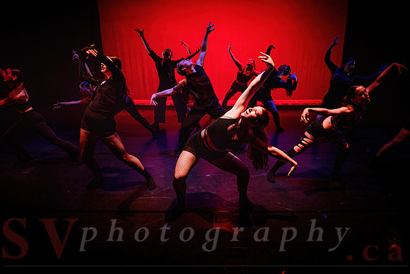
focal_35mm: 25
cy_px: 140
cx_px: 210
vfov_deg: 51.1
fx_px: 286
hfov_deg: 71.3
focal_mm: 24.5
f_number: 2.8
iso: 3200
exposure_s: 1/300
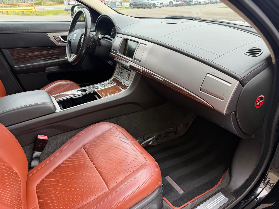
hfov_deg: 71.6
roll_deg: +0.7
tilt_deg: -27.6
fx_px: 193
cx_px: 140
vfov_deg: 56.8
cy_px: 104
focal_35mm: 24
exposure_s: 1/174
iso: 80
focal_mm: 6.76
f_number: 1.78
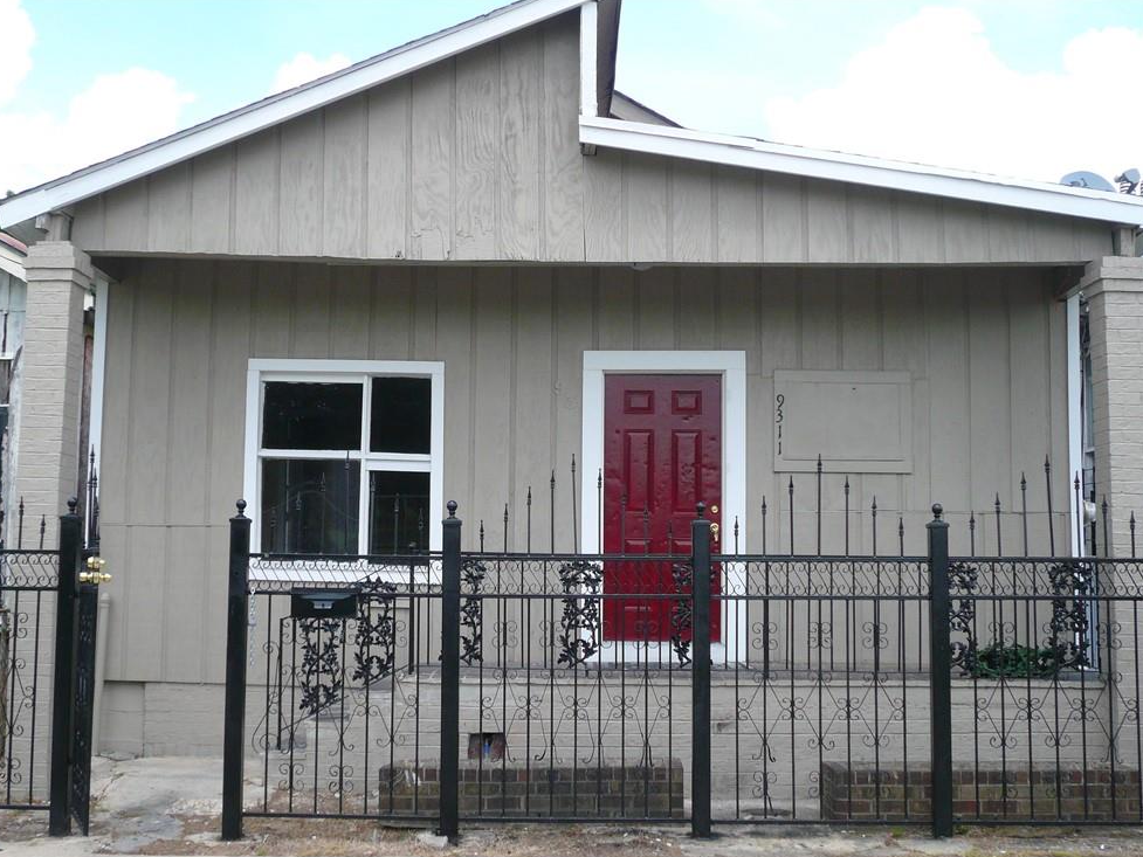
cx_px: 550
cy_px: 444
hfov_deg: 42.9
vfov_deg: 32.9
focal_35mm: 44
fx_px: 1453
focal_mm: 6.9
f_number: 3.3
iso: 100
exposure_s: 1/500
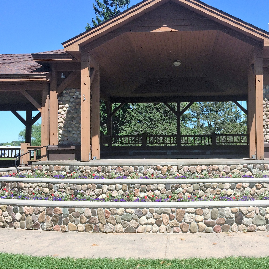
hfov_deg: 46.6
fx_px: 308
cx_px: 177
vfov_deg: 47.2
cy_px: 133
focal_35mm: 35
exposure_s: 1/1414
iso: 32
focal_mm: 4.15
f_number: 2.2
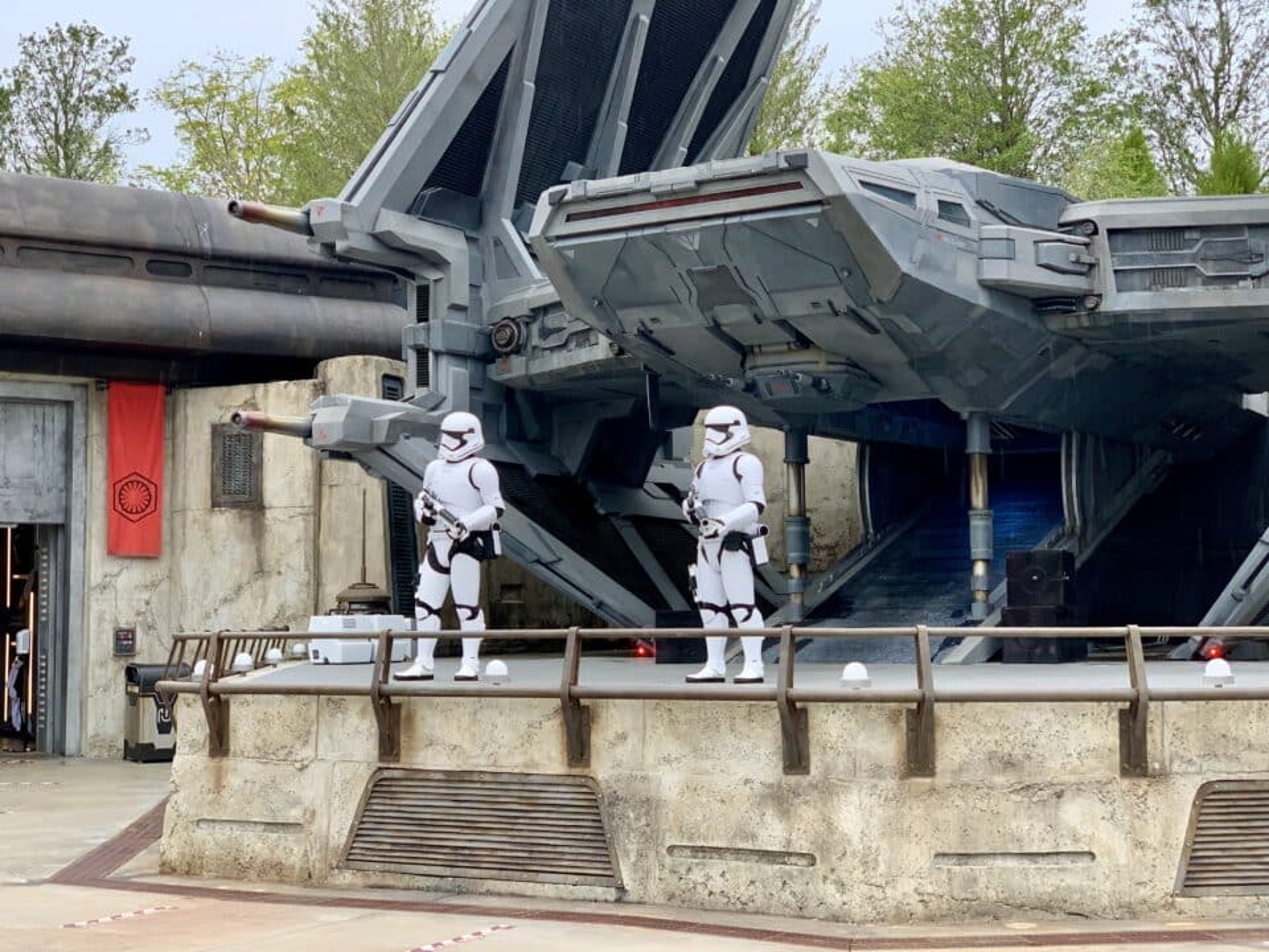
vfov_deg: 28.0
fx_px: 1906
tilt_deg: +4.6
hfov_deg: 36.8
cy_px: 476
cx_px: 634
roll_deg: +0.1
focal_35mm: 52
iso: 25
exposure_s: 1/122
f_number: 2.4
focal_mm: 6
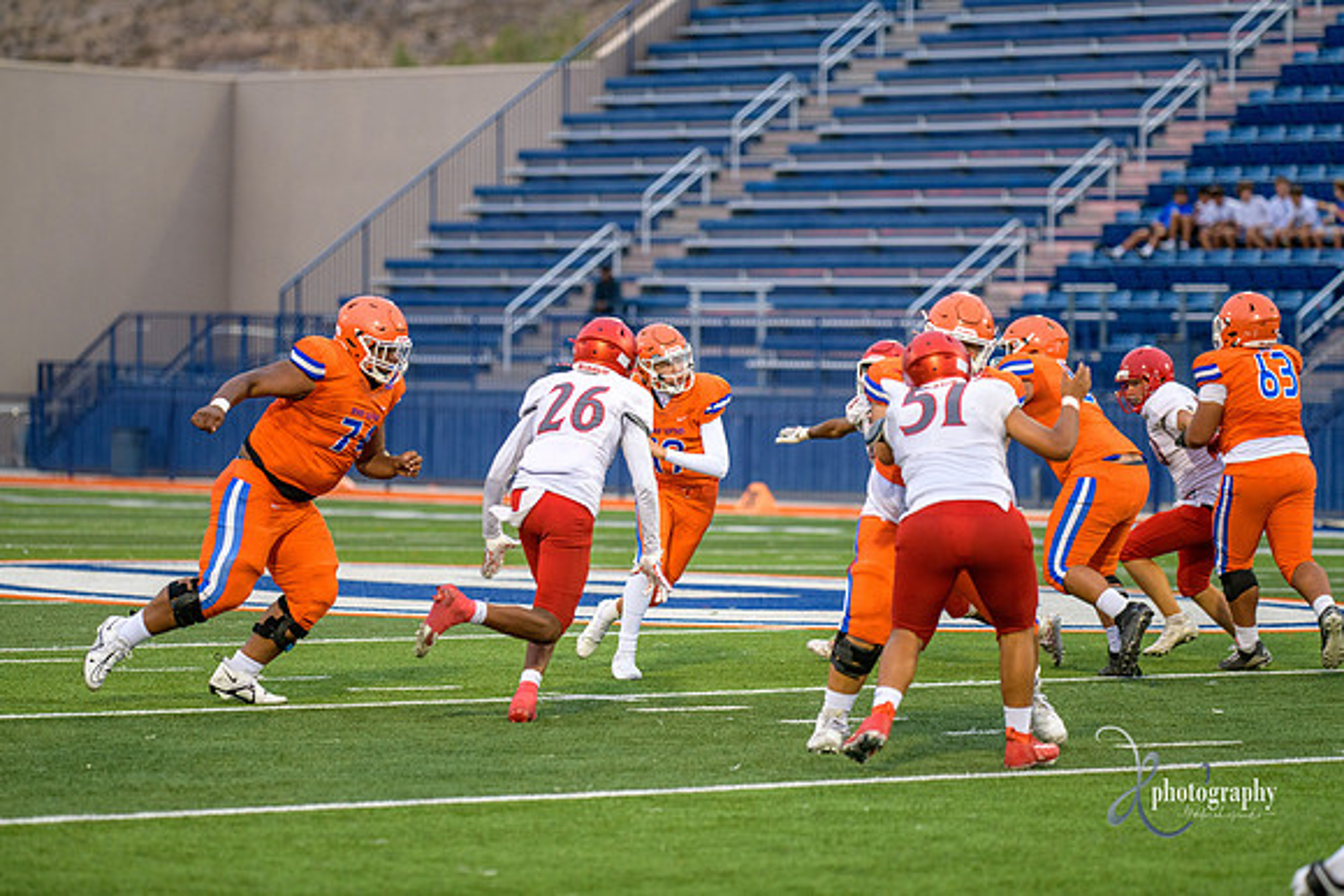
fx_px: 6348
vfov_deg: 8.1
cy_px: 448
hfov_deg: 12.1
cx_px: 672
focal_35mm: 170
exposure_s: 1/1000
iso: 1400
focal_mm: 170
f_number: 2.8
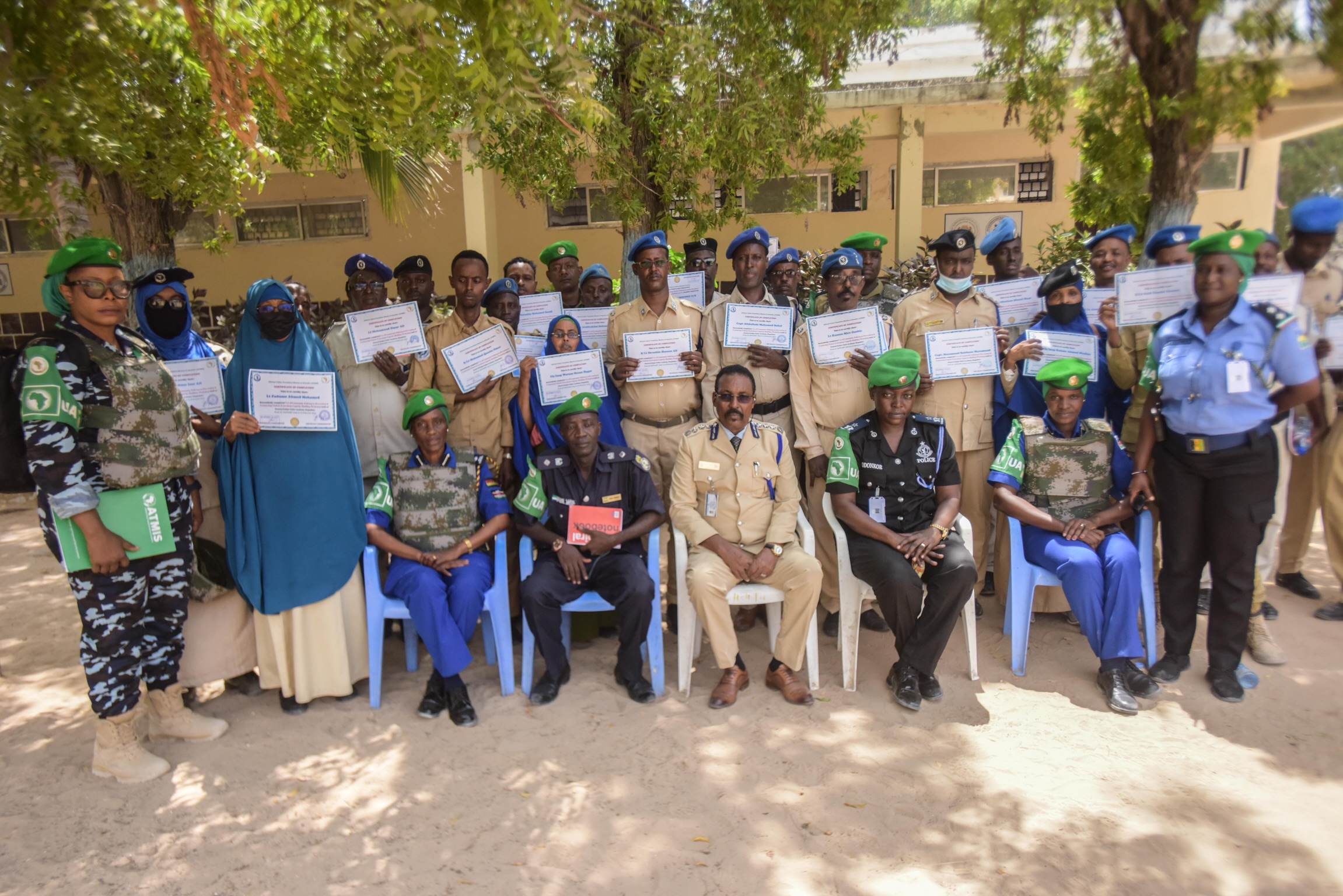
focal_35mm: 25
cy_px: 448
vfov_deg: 51.3
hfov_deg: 71.5
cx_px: 672
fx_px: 933
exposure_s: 1/6400
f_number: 2.8
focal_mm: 25
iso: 1250
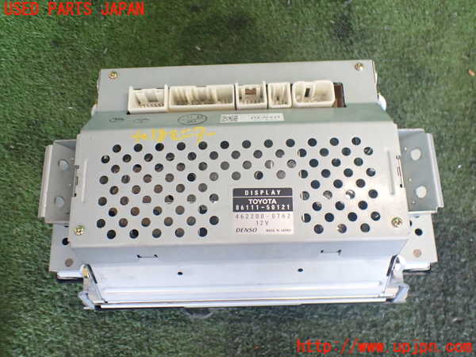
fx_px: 413
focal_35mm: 30
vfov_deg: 46.8
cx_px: 238
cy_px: 178
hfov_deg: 60.0
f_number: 2.3
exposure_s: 1/125
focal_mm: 5.4
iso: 640
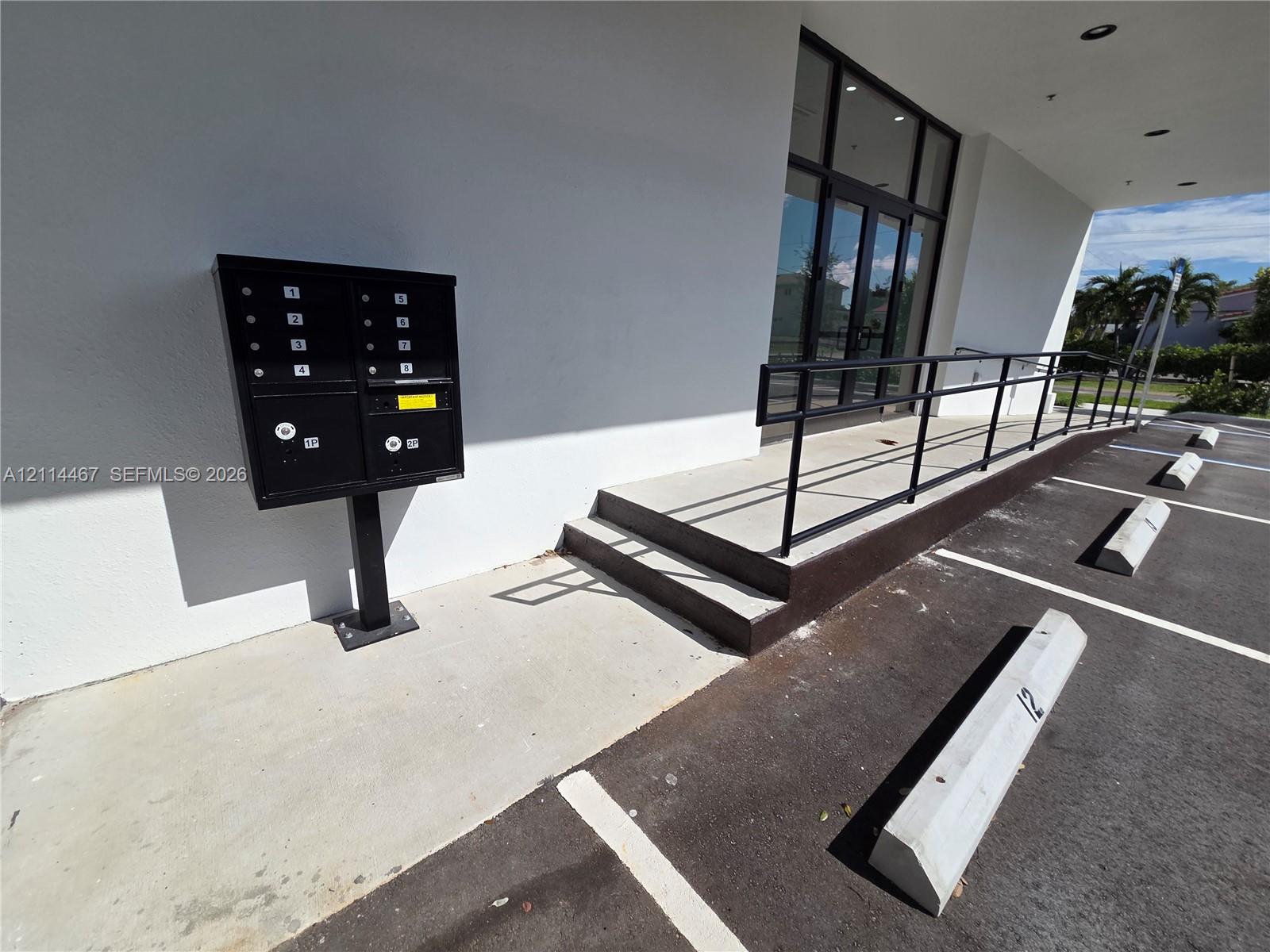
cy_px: 476
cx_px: 635
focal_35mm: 13
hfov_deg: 106.2
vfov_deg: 89.9
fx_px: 477
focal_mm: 2.2
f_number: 2.2
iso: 50
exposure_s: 1/3956
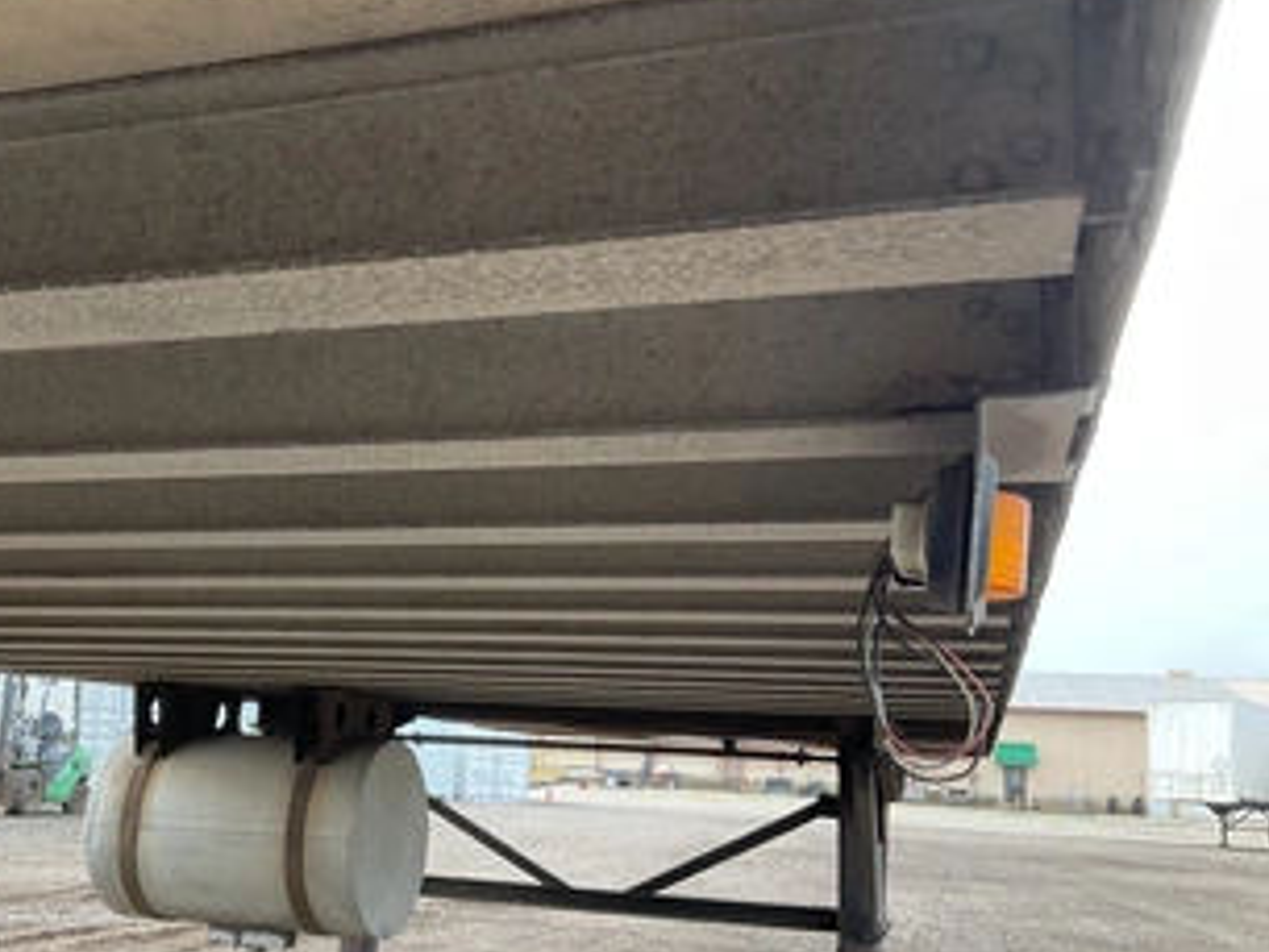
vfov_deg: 37.7
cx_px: 441
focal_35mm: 38
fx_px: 1394
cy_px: 495
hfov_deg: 48.3
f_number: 1.8
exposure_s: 1/122
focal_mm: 3
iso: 20
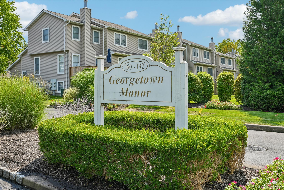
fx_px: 276
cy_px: 95
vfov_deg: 37.8
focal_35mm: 35
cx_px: 142
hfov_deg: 54.4
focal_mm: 35
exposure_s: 1/160
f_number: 8
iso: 100
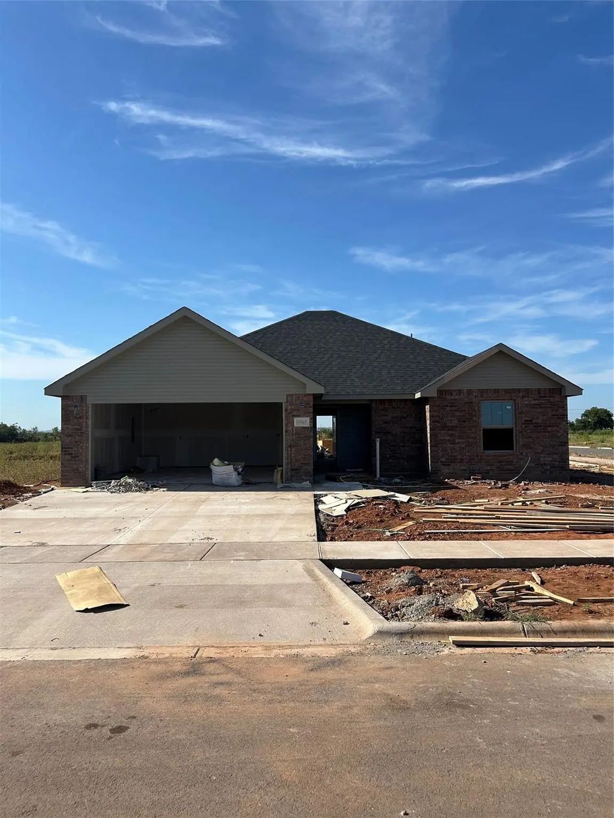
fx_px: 615
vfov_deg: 67.3
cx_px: 307
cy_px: 409
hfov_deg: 53.1
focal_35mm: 26
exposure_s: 1/5587
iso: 50
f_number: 1.5
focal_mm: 5.7
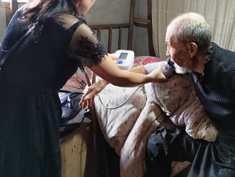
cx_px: 145
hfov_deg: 47.5
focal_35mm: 39
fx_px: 265
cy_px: 60
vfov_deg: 36.5
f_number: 1.9
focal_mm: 5.52
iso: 4120
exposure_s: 1/25
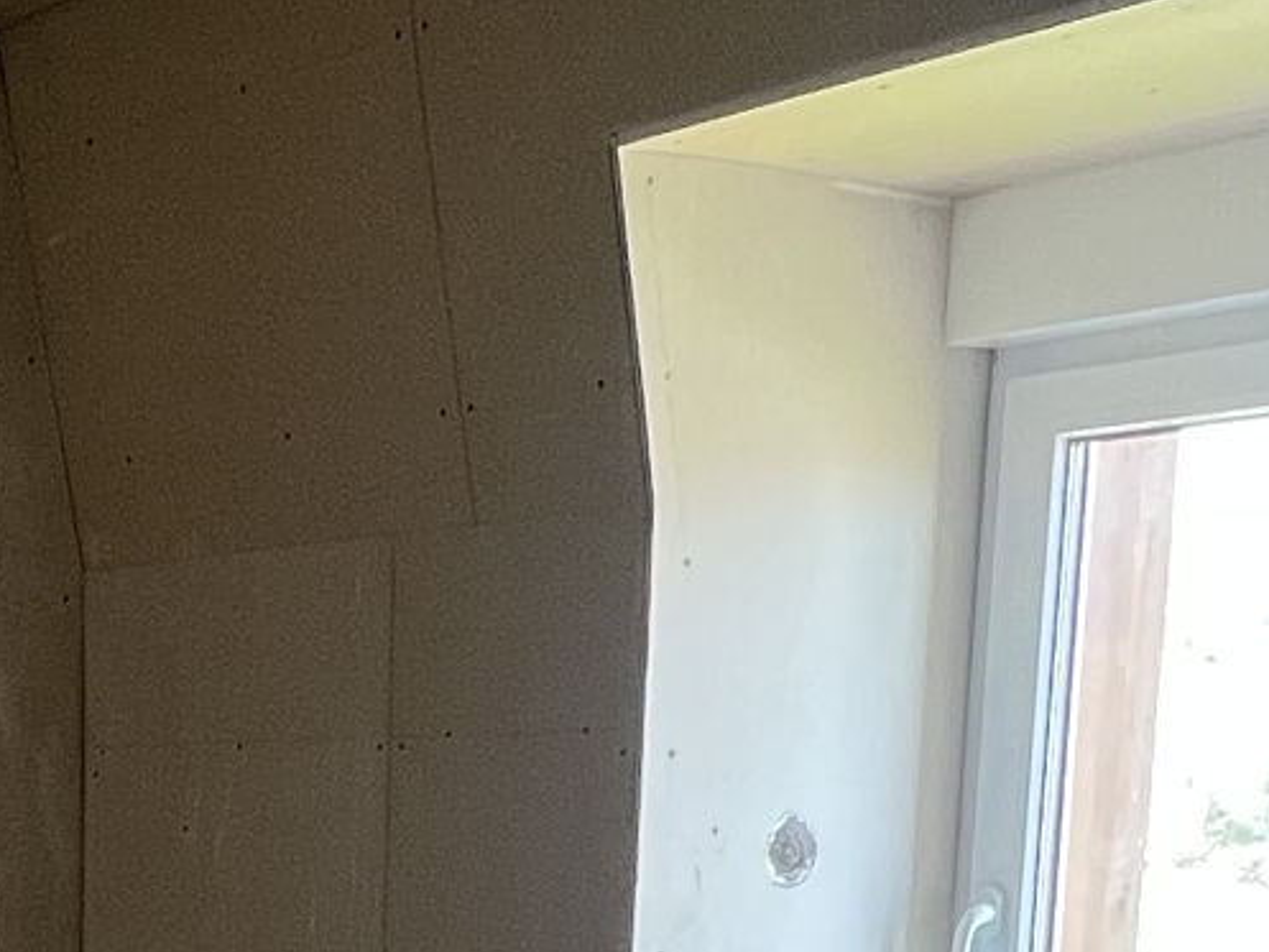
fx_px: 2457
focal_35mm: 67
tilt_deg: -11.3
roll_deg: +0.8
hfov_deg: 26.6
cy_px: 1299
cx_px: -135
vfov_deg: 19.8
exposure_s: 1/76
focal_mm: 1.57
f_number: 1.8
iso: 250
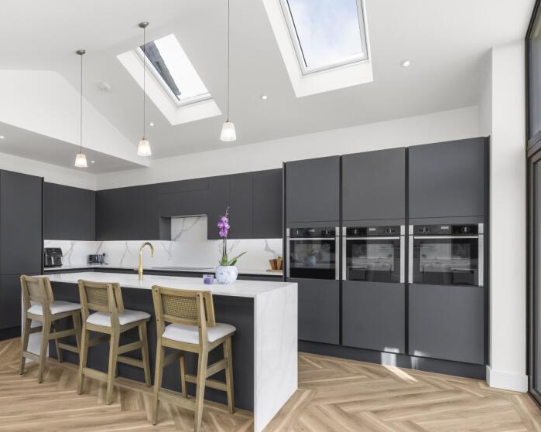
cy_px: 248
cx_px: 199
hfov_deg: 73.6
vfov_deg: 62.8
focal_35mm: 22
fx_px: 352
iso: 320
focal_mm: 16
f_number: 7.1
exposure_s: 1/6
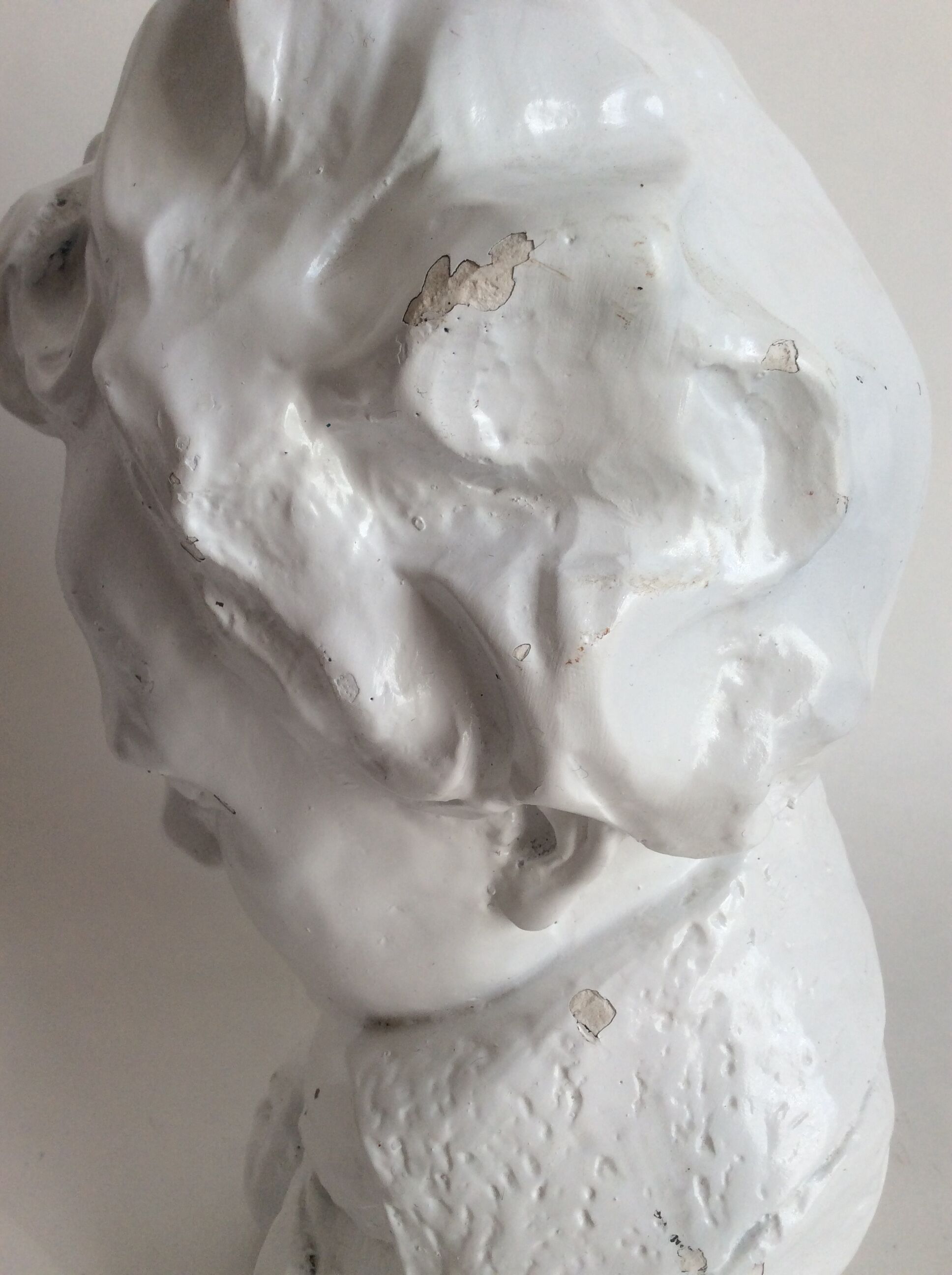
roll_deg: -1.8
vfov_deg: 56.9
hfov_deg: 44.1
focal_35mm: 32
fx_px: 1177
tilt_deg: -22.4
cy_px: 638
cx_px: 476
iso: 32
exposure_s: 1/113
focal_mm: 3.3
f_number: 2.4
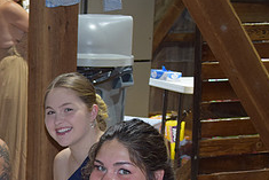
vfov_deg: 12.5
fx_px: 802
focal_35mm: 107
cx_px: -25
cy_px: 208
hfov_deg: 18.4
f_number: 4.5
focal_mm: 29
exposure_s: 1/80
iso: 800
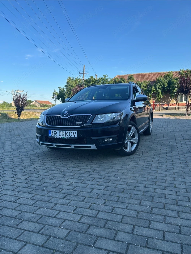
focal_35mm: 26
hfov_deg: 53.0
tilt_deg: -4.2
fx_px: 191
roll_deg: +1.6
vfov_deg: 67.3
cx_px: 96
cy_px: 127
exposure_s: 1/1553
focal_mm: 5.7
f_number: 1.5
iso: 50
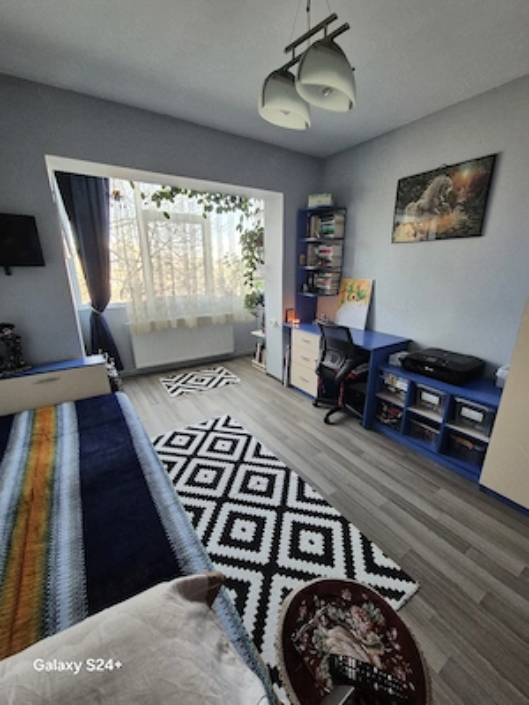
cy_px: 352
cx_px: 264
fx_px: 265
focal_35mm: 13
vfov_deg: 106.2
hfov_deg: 89.9
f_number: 2.2
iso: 500
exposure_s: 1/50
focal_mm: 2.2
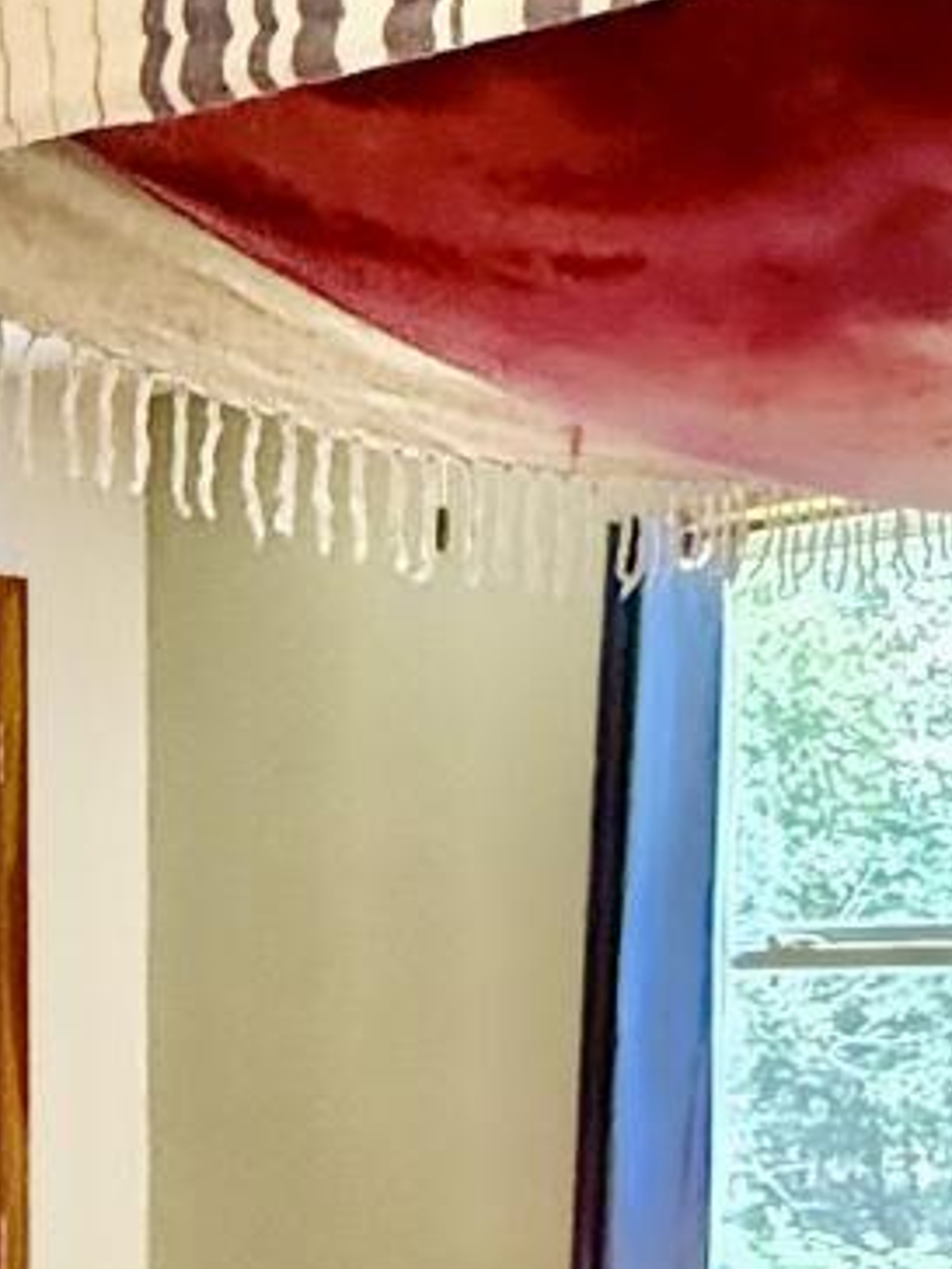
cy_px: 1234
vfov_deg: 24.3
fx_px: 2824
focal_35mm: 77
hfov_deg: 17.4
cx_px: -425
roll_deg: +0.4
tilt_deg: -4.0
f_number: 2.2
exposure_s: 1/60
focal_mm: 2.22
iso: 1000
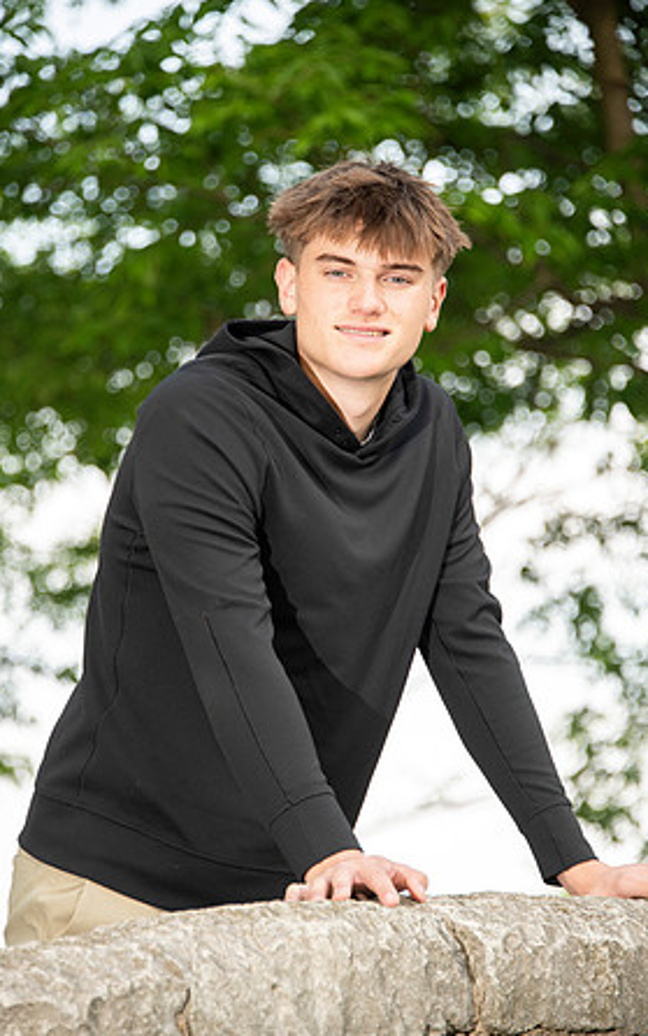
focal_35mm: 185
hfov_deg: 7.1
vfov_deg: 11.3
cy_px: 520
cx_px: 323
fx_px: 5224
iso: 500
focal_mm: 180
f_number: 5.6
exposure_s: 1/160
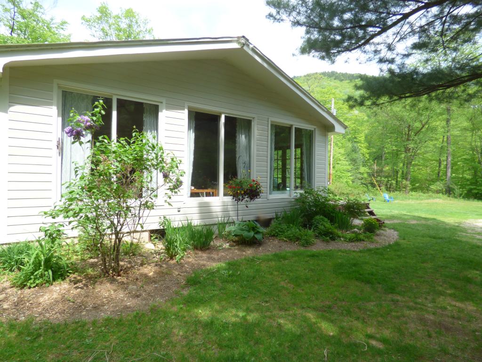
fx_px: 278
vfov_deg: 66.0
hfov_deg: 81.7
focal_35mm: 20
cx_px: 241
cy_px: 181
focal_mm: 3.58
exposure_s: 1/500
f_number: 2.8
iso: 100
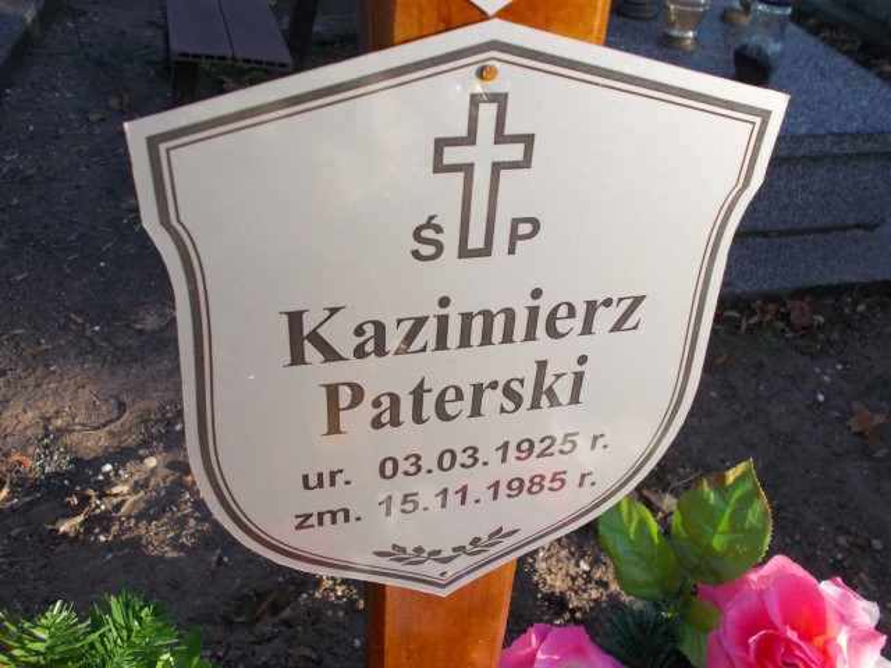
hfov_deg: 54.0
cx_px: 446
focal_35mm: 34
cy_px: 334
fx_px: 875
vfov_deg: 41.8
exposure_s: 1/250
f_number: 3.6
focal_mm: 6
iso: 80
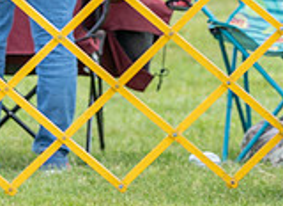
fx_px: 6115
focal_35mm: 757
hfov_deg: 2.6
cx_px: 461
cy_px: -23
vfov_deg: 1.9
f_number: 4
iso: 400
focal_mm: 170
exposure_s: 1/640
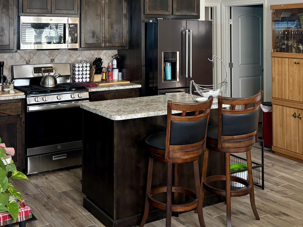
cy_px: 28
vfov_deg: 30.3
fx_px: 403
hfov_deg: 41.1
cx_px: 129
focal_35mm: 46
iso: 160
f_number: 1.6
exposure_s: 1/60
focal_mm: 5.96
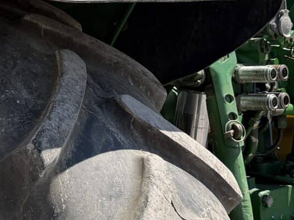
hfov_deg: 14.5
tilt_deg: +0.6
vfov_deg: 11.6
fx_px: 1087
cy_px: 56
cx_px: -125
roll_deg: +1.3
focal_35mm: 128
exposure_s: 1/2801
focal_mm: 6.76
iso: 80
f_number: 1.78
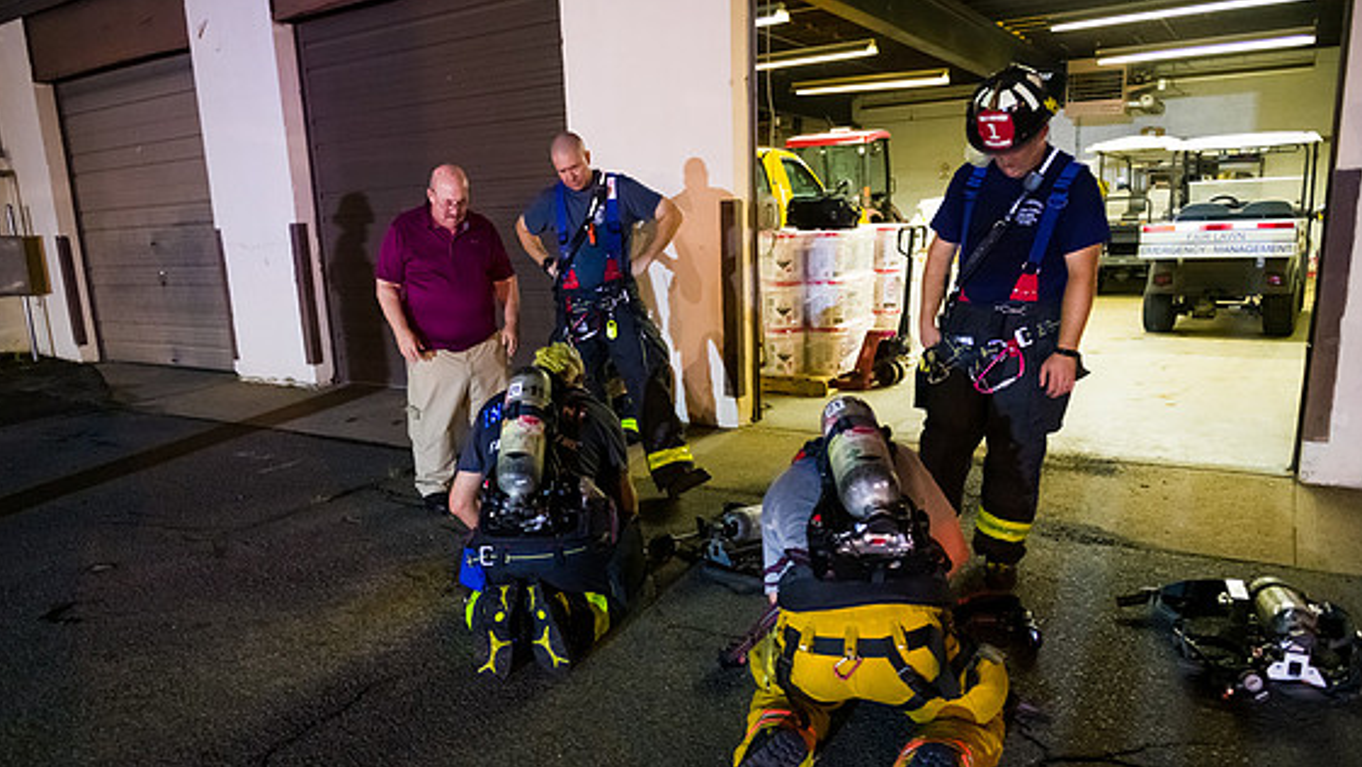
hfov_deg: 71.9
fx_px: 939
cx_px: 665
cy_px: 460
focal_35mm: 26
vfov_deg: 44.2
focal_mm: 24
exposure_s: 1/125
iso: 6400
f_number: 3.2
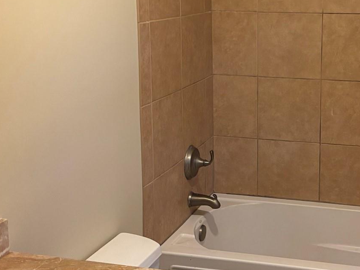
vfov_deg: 23.2
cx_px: 268
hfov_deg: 30.2
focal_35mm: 63
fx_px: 655
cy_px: 103
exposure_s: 1/60
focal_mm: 5.96
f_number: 1.6
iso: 500
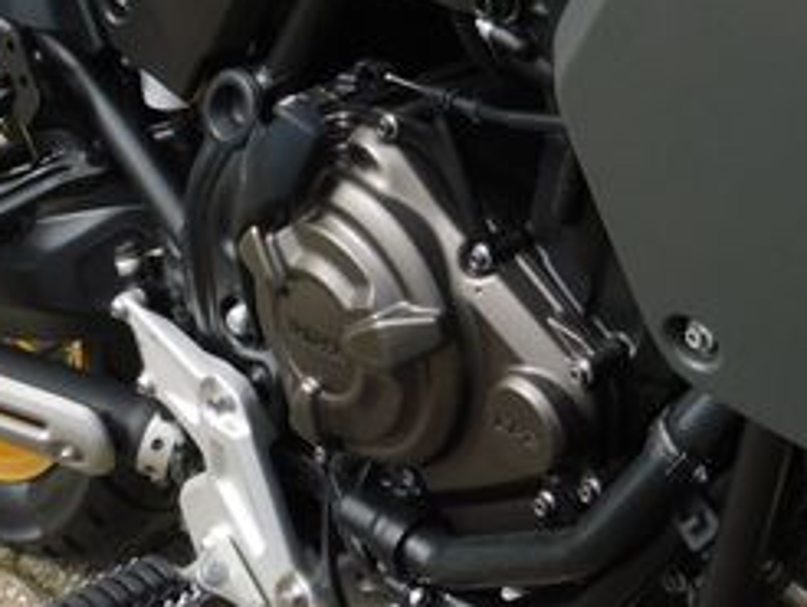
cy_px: -69
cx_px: 955
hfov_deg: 23.0
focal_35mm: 78
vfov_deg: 18.2
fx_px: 1820
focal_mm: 5.3
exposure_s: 1/400
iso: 125
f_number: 3.2
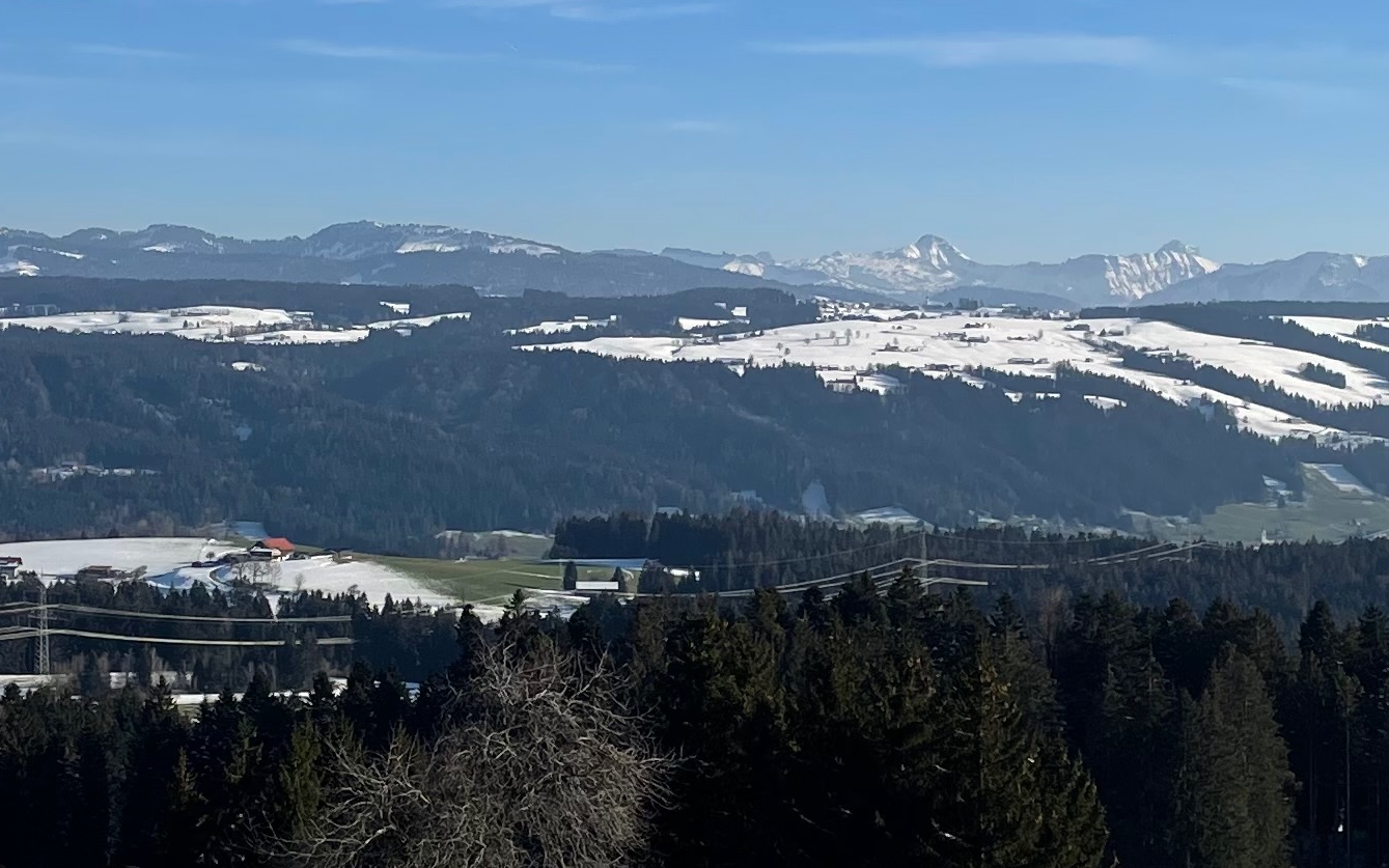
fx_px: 3142
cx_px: 637
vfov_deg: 15.7
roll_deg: -0.5
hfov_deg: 24.9
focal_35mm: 83
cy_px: 531
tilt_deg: -3.5
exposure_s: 1/5814
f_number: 1.6
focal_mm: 4.2
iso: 32
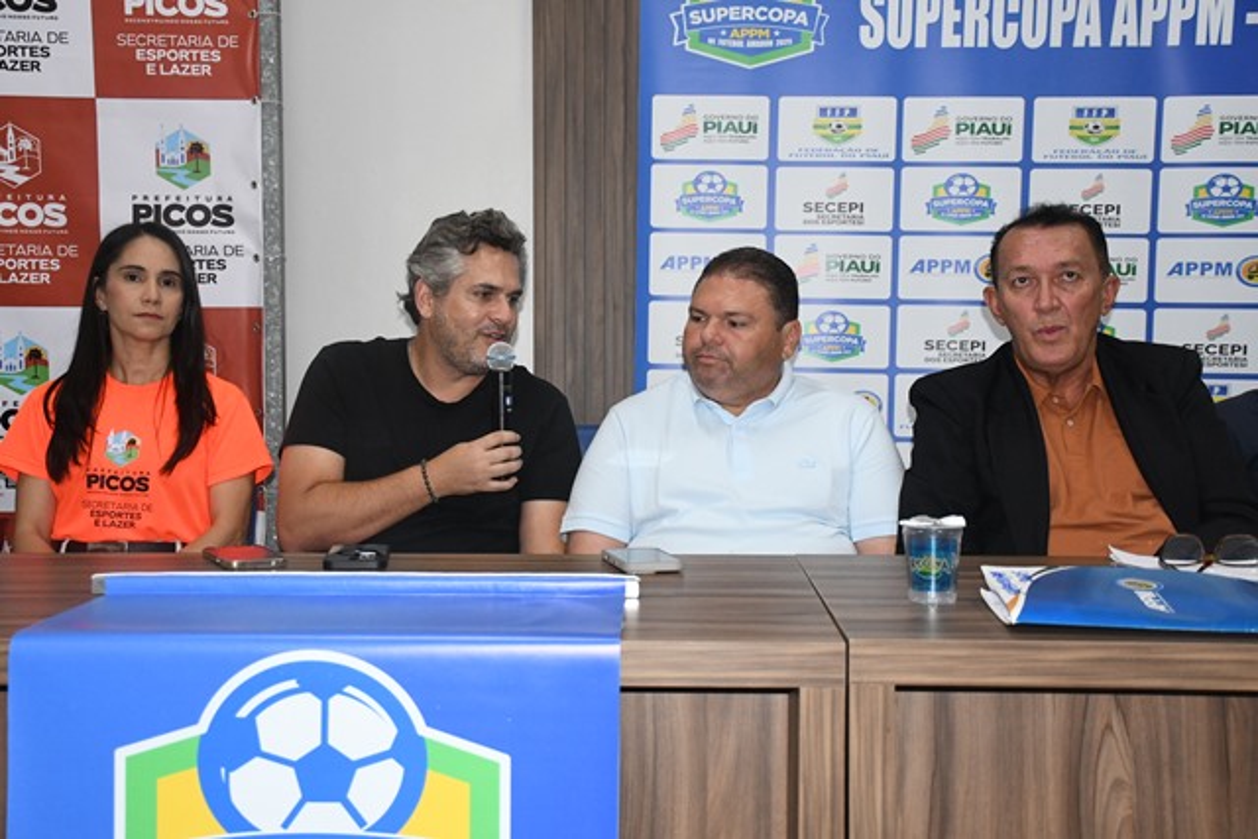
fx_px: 1678
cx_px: 629
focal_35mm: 48
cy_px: 420
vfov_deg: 28.1
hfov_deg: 41.1
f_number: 4.5
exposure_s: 1/160
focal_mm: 32
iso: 2500
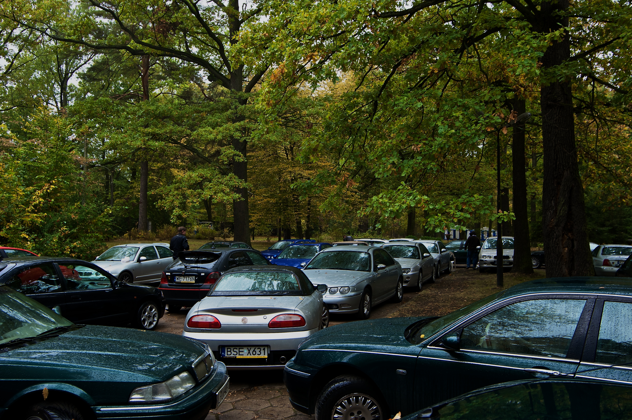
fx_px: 561
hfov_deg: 58.7
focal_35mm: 32
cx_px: 316
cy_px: 210
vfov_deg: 41.1
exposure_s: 1/13
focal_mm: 32
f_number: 9
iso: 200
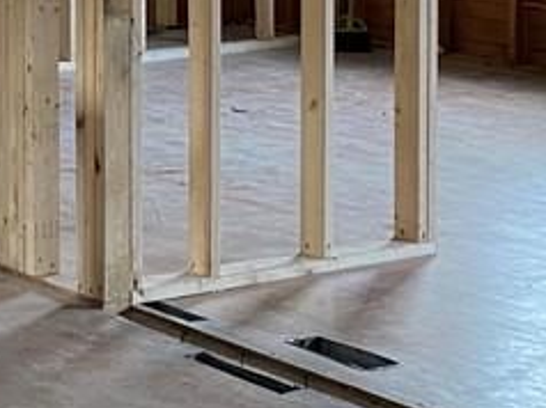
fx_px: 1765
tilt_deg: -4.6
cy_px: -128
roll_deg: +1.6
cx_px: -367
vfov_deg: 12.8
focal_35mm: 112
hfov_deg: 15.6
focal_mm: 4.25
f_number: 1.8
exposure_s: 1/60
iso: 160
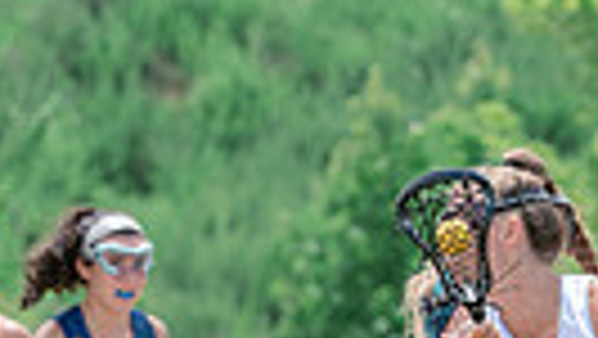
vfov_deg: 1.4
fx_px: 13962
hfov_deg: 2.5
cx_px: 246
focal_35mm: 880
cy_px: 678
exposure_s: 1/1600
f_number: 5
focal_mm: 155
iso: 400
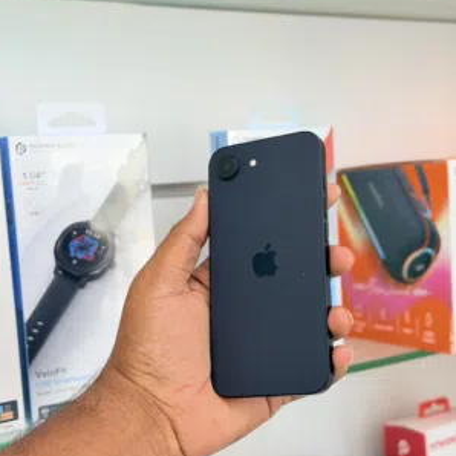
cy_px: 283
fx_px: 850
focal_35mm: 57
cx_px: 228
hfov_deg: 30.0
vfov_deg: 29.9
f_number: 1.78
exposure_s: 1/392
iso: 64
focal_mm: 6.76
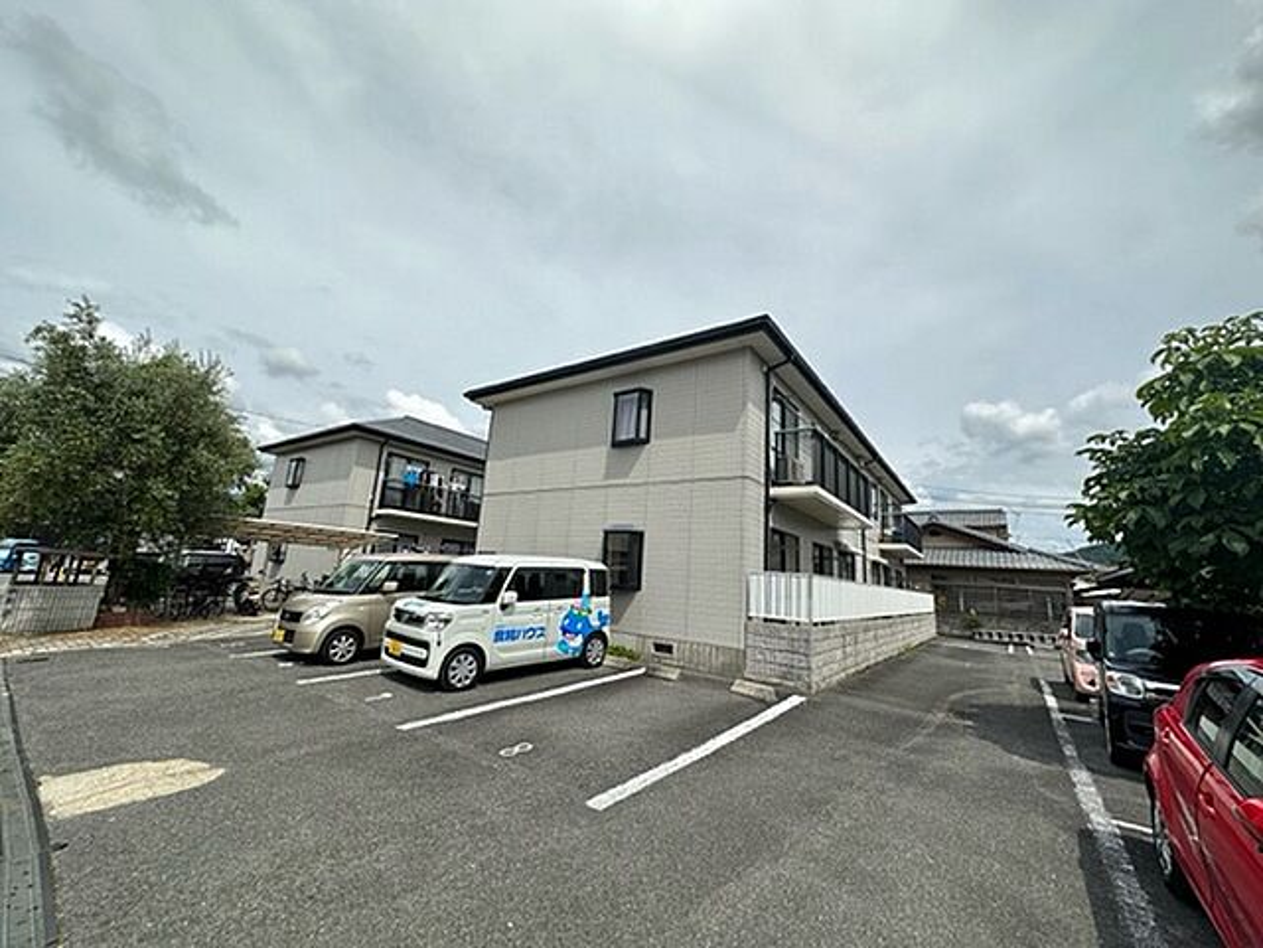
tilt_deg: +11.7
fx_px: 511
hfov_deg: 102.1
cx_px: 632
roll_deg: -4.1
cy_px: 474
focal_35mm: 14
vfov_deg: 85.7
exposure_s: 1/1511
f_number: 2.2
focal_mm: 2.22
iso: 50
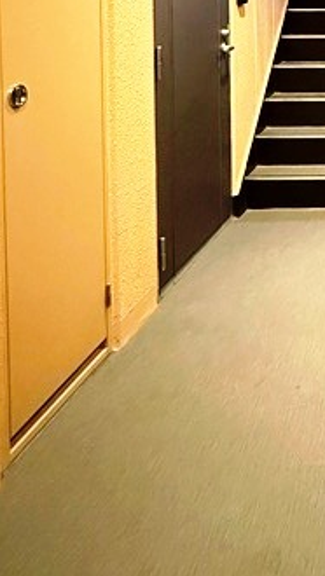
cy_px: 19
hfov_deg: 26.4
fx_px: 566
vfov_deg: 46.5
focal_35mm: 37
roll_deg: +0.6
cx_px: 439
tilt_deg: -1.0
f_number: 2.2
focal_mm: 2.22
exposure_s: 1/40
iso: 1250
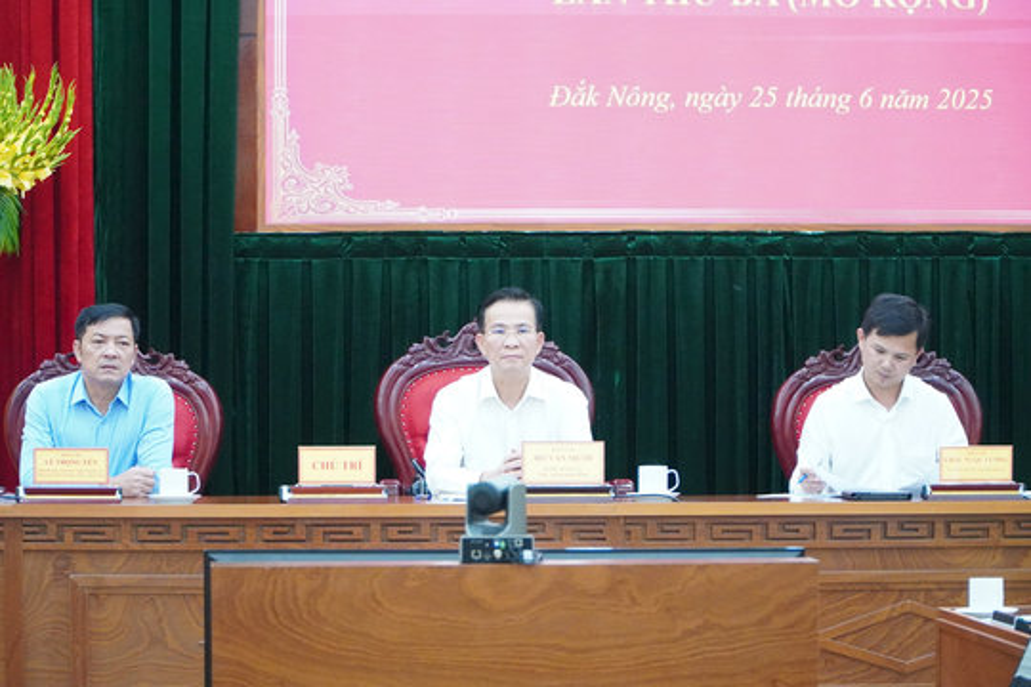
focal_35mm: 128
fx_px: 3651
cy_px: 344
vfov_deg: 10.8
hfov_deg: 16.1
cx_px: 516
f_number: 4
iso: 6400
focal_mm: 85
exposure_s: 1/160
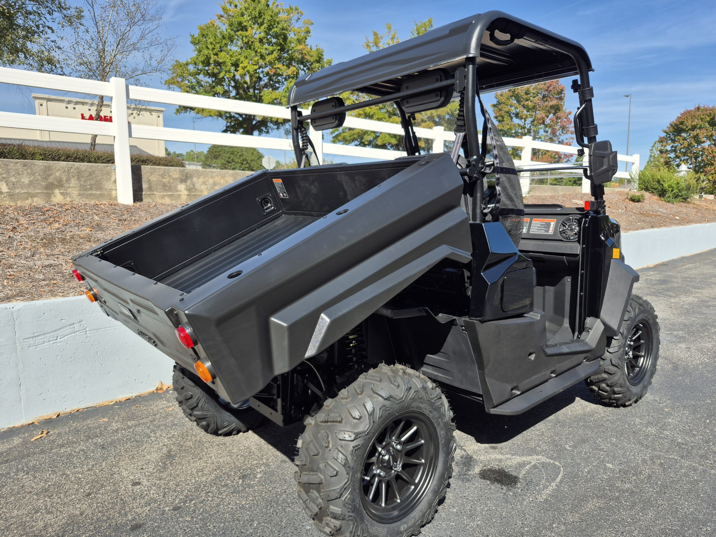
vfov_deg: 58.9
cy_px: 268
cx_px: 358
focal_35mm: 23
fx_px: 476
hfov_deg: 73.9
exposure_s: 1/1552
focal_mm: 5.4
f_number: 1.8
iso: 25
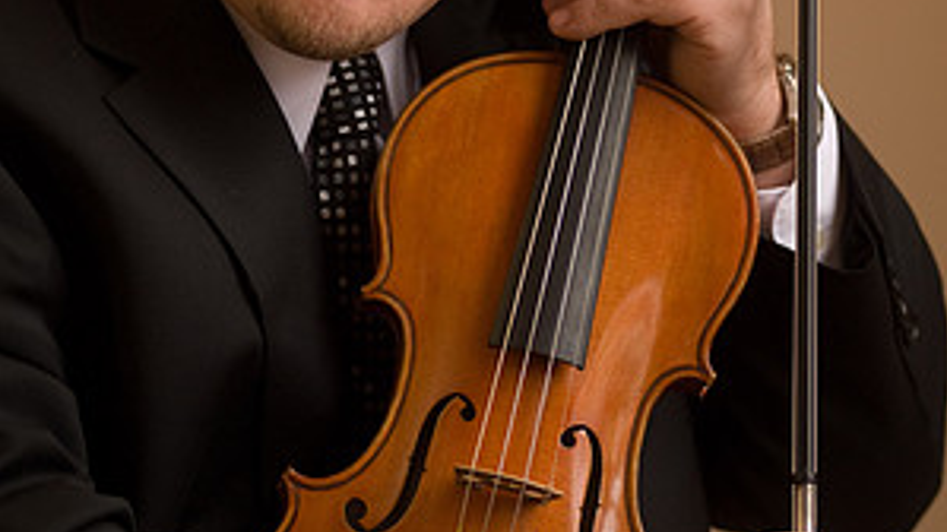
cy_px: 70
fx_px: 5950
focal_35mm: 237
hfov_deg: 9.1
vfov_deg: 5.1
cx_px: 474
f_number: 2.8
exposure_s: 1/80
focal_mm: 100
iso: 320
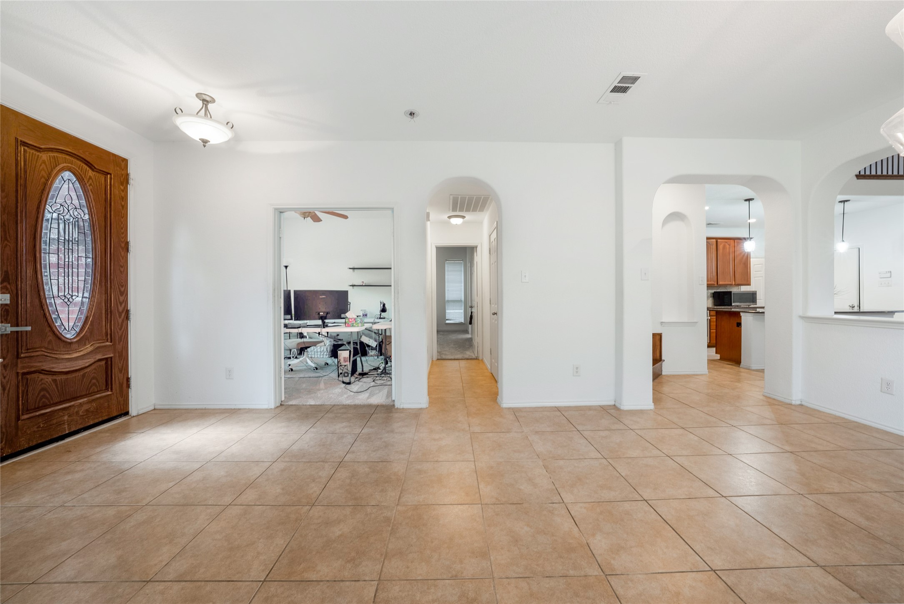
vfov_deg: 90.1
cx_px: 452
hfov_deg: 112.6
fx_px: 302
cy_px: 302
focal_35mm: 12
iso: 100
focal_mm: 12
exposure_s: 1/8
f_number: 9
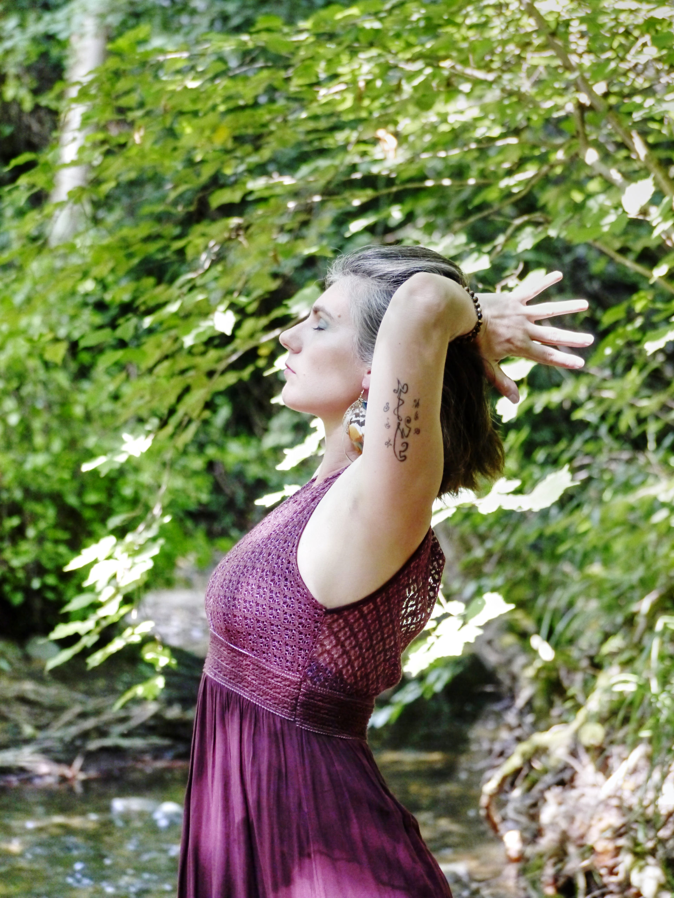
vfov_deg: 14.7
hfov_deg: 11.1
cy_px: 449
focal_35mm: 134
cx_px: 337
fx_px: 3479
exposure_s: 1/125
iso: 1250
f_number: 4.2
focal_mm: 67
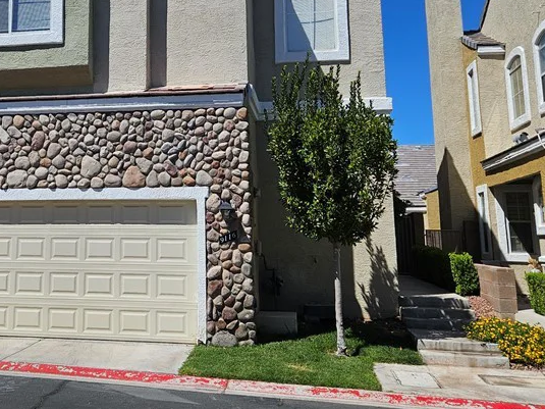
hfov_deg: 41.5
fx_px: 693
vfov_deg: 32.3
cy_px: 105
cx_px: 125
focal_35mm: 44
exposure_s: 1/2921
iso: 25
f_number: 1.8
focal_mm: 5.4
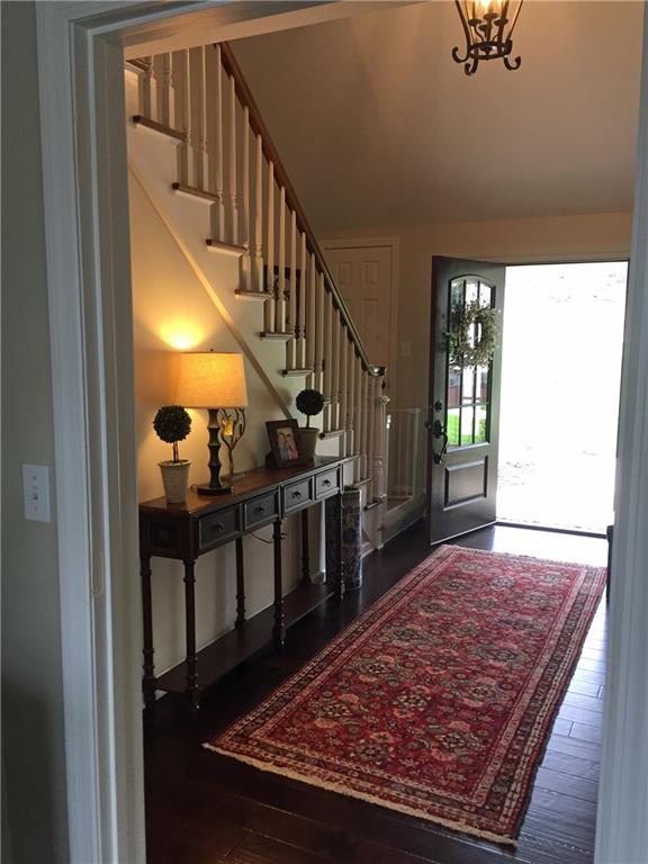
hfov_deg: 48.2
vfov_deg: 61.7
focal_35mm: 29
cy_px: 432
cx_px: 324
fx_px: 724
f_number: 2.2
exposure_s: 1/30
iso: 40
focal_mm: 4.15
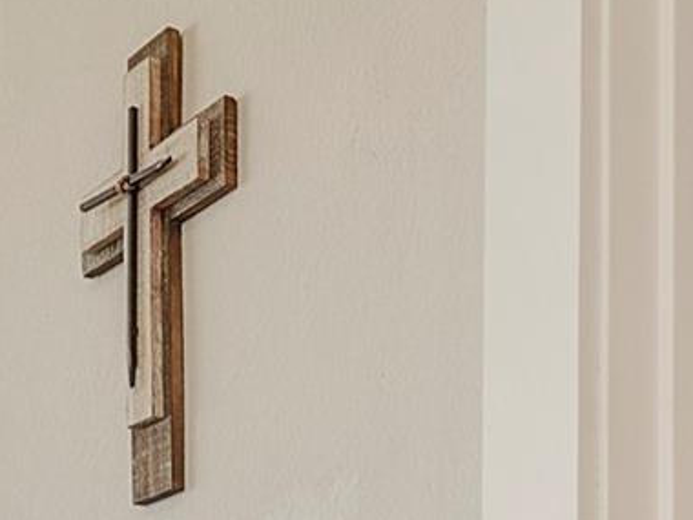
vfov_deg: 15.5
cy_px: 911
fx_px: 1662
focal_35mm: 83
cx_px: 390
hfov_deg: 23.5
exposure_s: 1/30
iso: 320
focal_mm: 16
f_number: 5.6
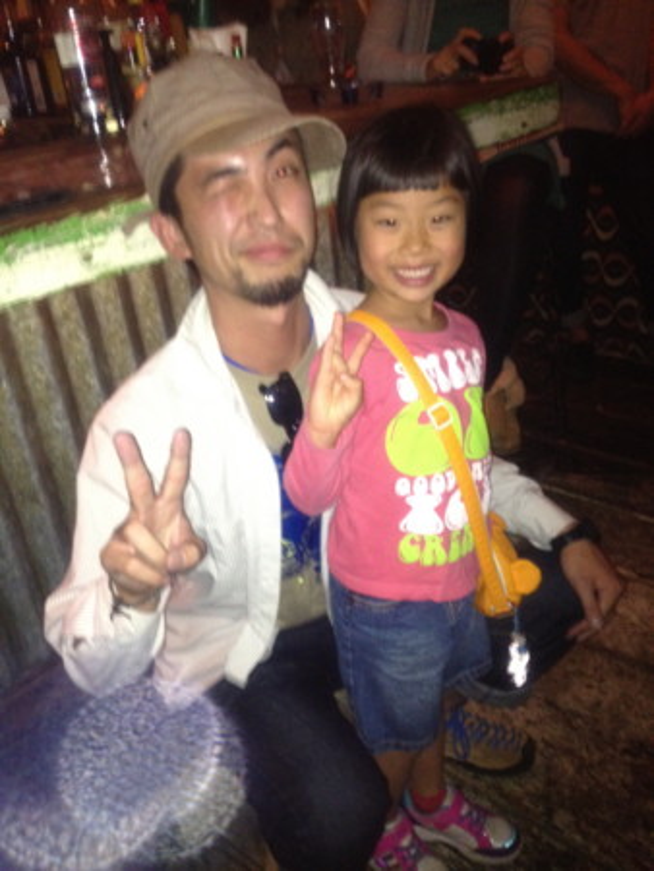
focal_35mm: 35
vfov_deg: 52.6
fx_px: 881
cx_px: 327
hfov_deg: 40.7
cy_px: 436
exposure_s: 1/16
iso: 320
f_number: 2.4
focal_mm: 4.28
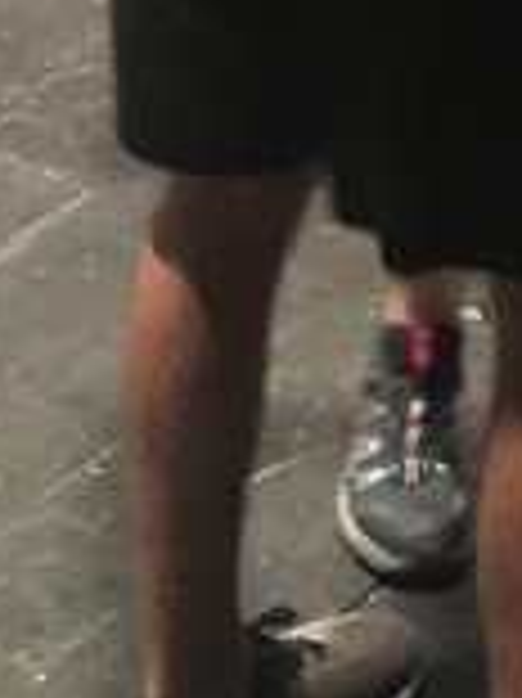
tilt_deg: -12.0
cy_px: -750
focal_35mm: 160
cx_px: 549
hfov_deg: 9.2
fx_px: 3221
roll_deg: -0.1
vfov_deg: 11.1
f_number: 2.2
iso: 250
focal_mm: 4.15
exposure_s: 1/15
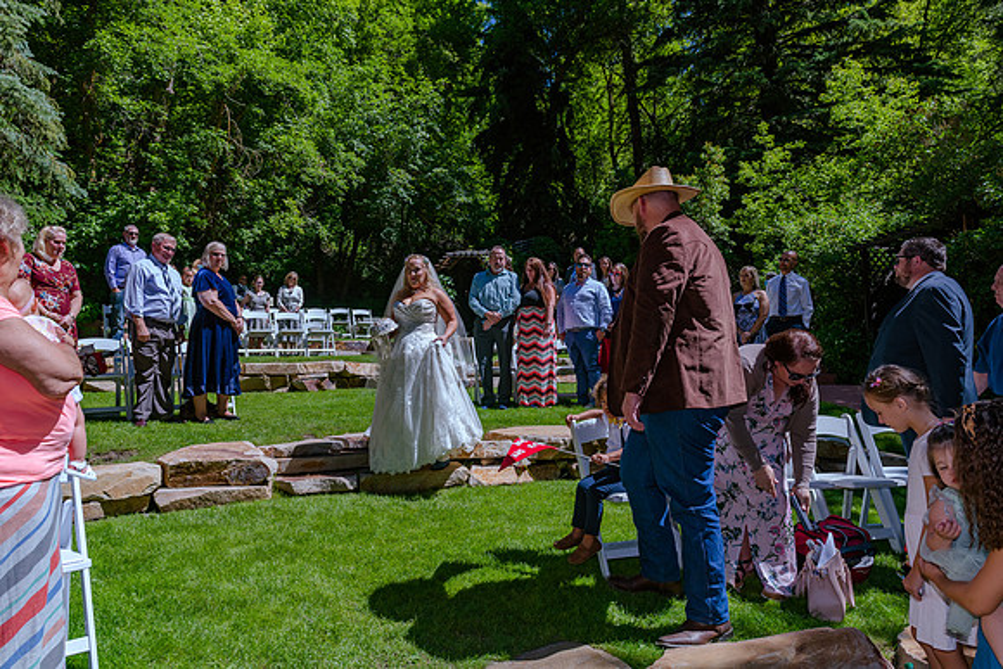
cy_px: 321
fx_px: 708
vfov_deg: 50.6
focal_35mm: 25
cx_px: 476
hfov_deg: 70.6
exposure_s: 1/500
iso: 160
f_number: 6.3
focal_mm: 24
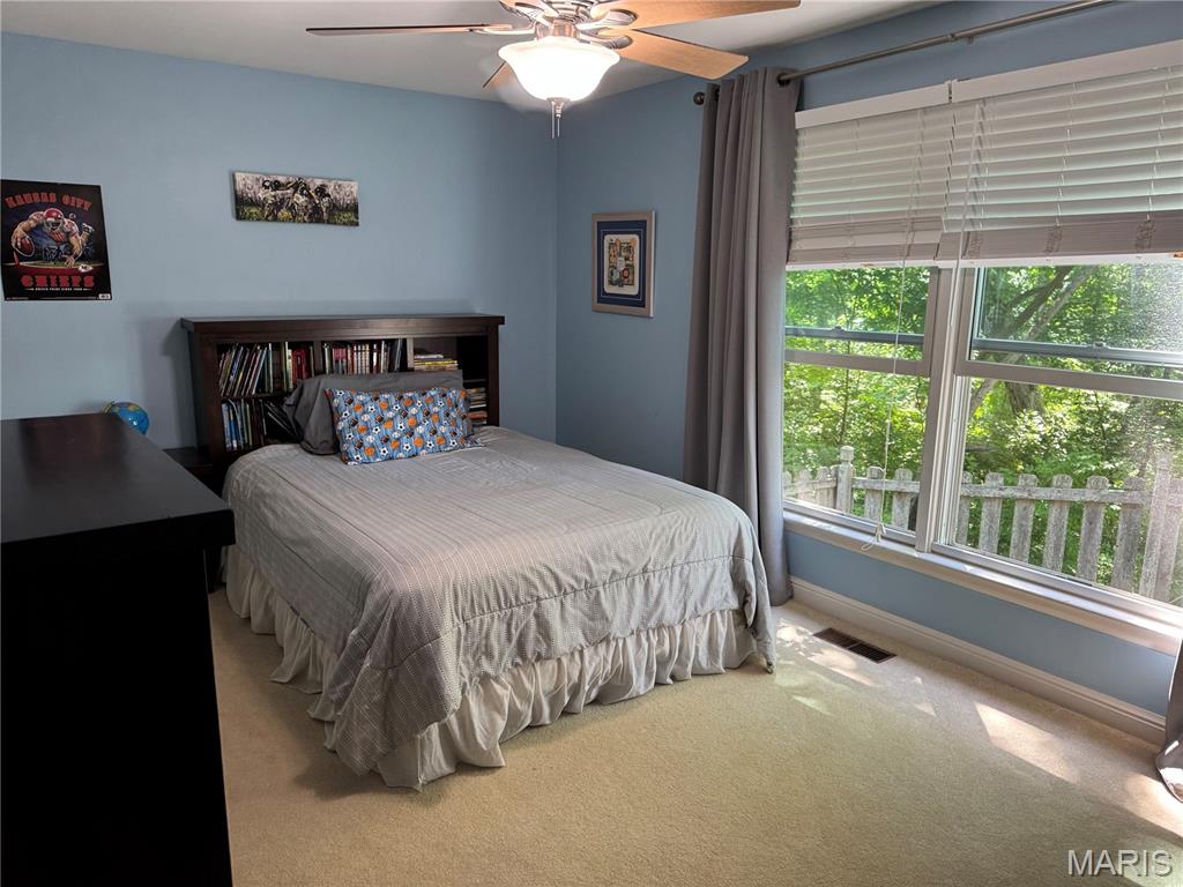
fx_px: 820
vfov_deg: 56.8
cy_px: 444
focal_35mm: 24
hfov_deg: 71.6
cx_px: 592
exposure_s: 1/60
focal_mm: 6.76
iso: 200
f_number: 1.78
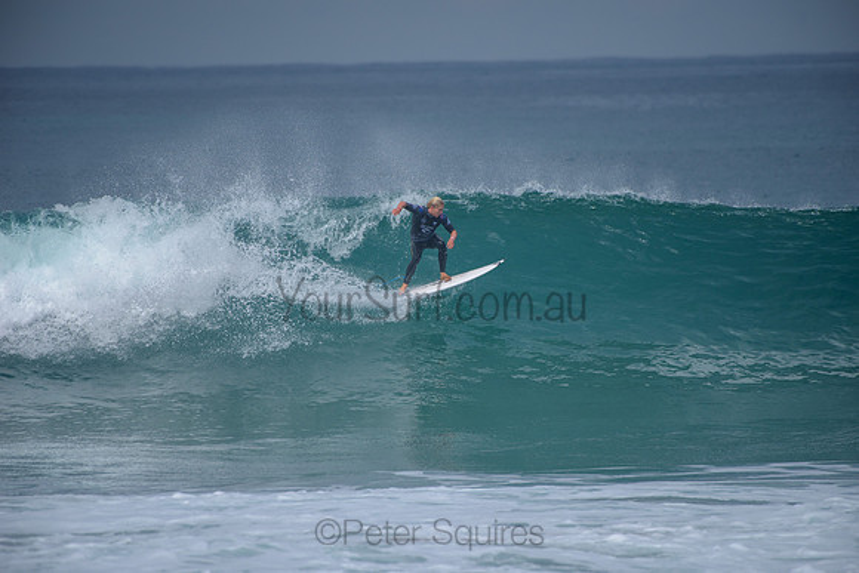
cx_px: 430
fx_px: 11933
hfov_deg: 4.1
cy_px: 286
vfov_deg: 2.8
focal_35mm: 500
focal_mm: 500
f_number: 5.6
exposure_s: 1/2000
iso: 200
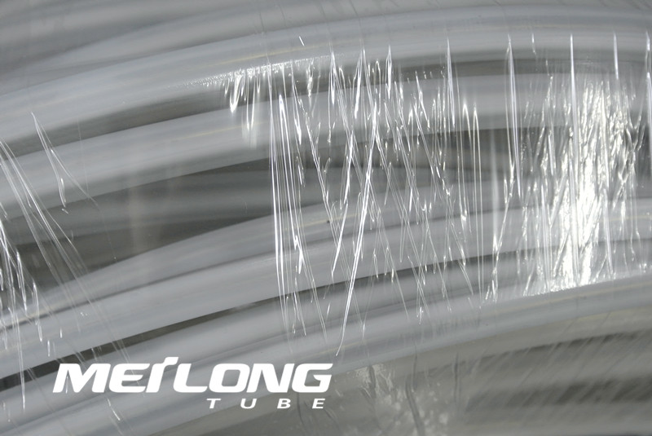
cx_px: 326
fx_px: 943
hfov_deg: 38.2
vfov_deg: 26.0
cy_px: 218
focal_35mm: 52
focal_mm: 19.6
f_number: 4.8
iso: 800
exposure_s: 1/30
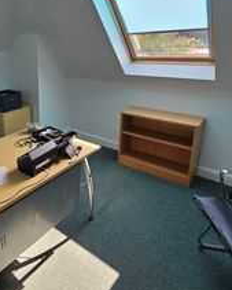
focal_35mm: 24
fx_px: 206
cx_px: 25
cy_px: 98
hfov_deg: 52.0
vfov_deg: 68.4
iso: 64
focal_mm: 2.2
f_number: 2.2
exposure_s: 1/297
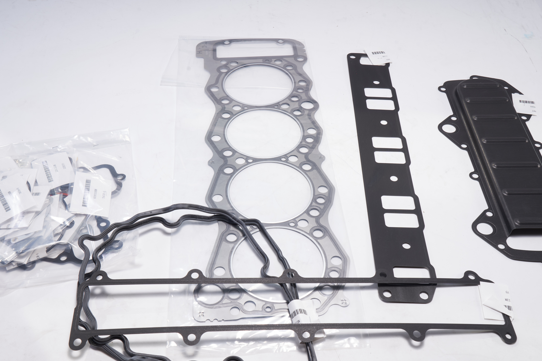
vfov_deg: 35.8
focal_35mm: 37
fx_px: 557
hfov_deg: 51.9
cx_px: 272
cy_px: 213
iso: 160
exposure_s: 1/125
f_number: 14
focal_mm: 31
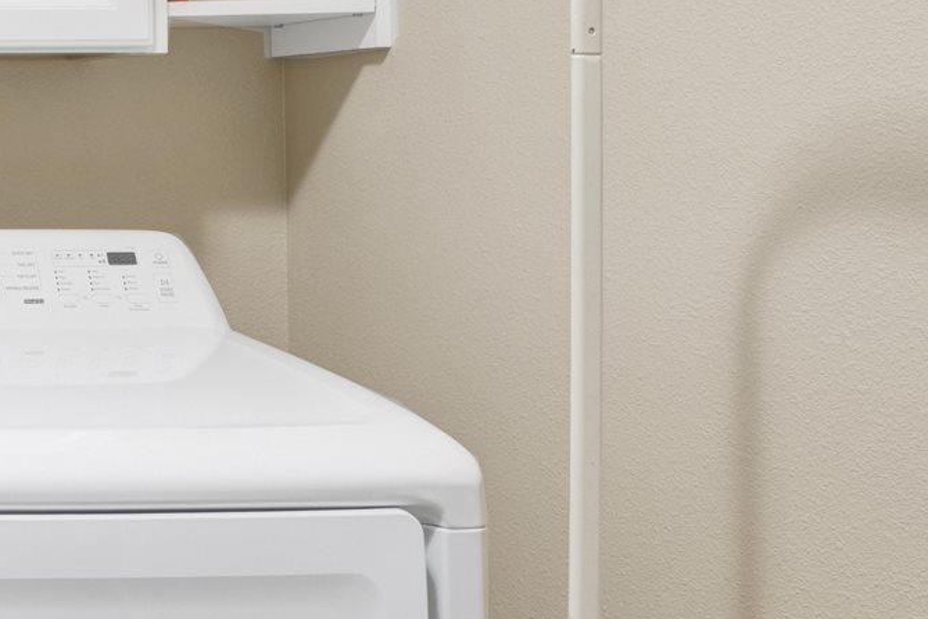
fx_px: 1263
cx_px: -336
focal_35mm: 49
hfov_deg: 30.1
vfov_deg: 26.8
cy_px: 94
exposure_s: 1/2.5
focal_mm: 16
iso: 400
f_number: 11
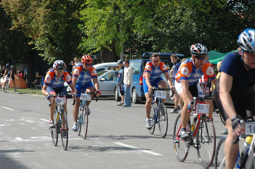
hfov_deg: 15.2
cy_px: 84
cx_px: 128
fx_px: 955
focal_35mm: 135
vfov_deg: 10.1
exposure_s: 1/500
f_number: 5.6
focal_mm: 90
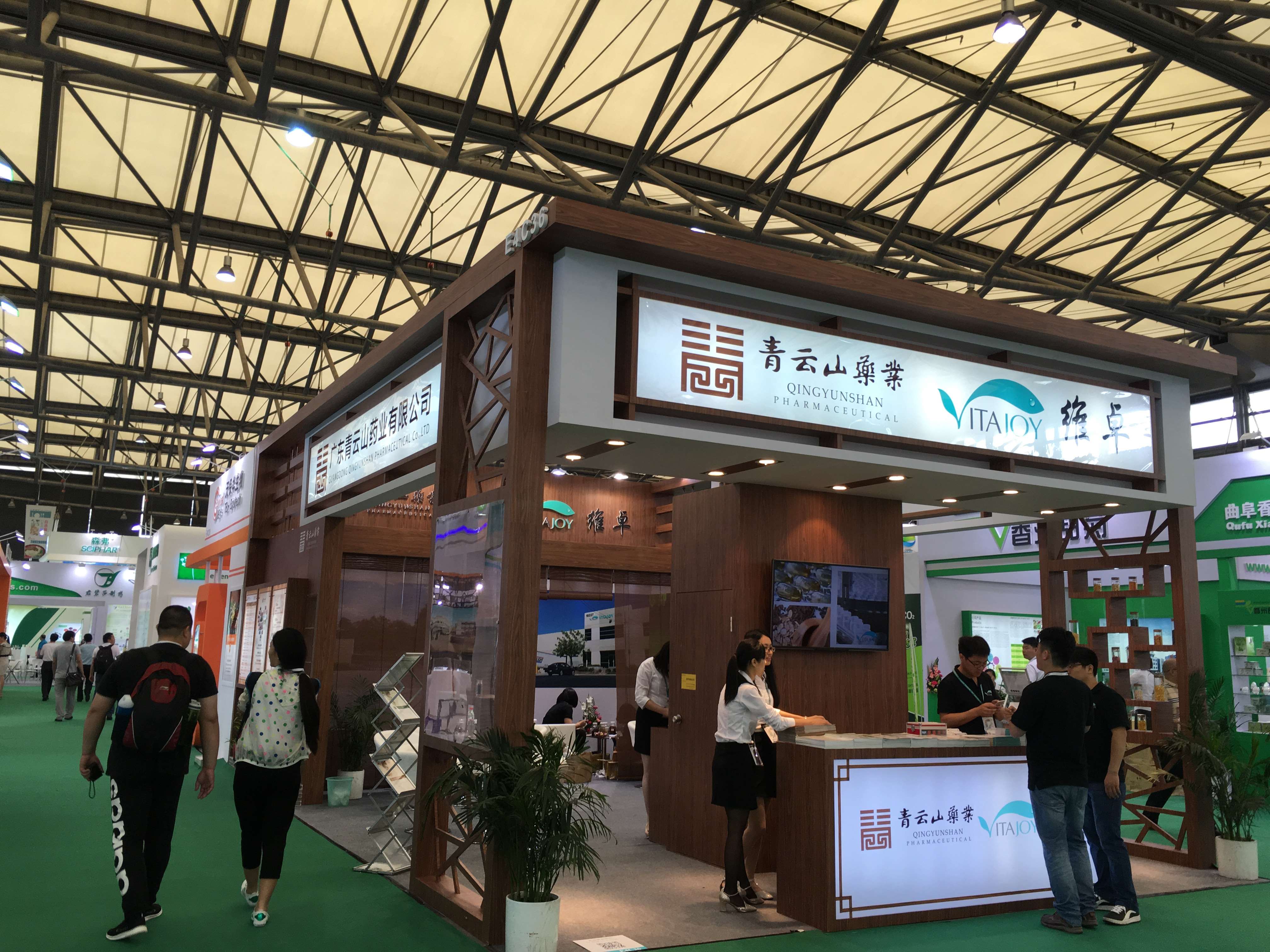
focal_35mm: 29
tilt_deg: +9.9
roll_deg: -1.1
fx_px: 1064
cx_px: 635
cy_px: 476
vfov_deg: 48.2
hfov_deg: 61.7
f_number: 2.2
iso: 40
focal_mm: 4.15
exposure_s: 1/100
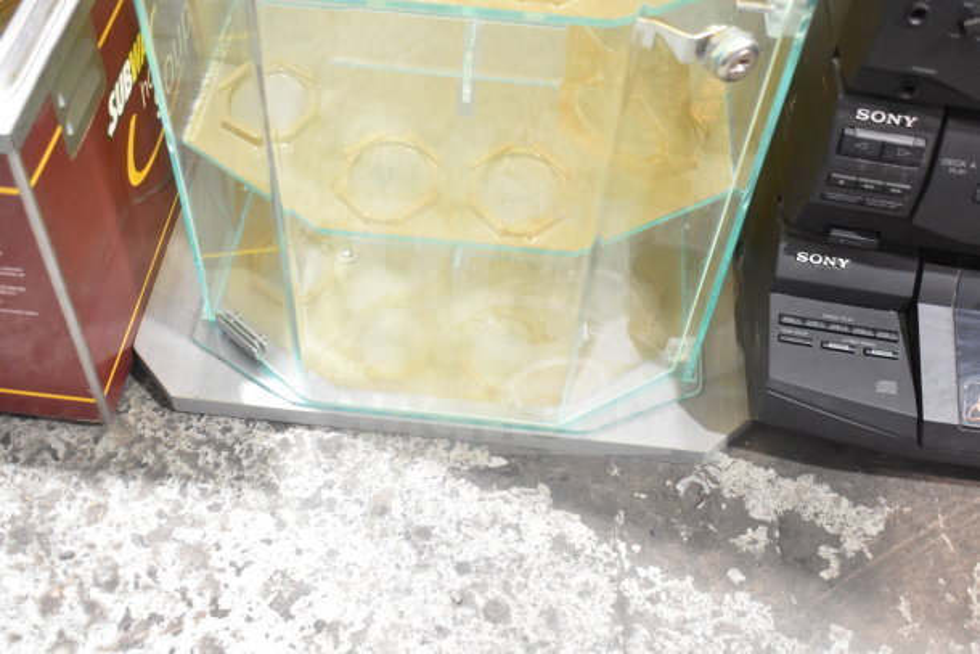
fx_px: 1103
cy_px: 327
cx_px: 490
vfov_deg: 33.0
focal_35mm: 40
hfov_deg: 47.9
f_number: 4
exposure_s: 1/40
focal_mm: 27
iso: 1600
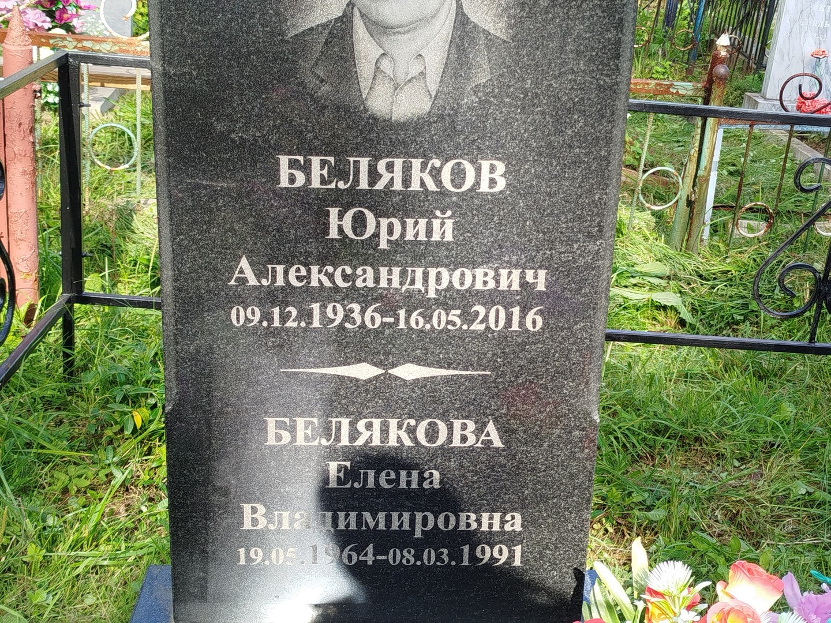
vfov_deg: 30.3
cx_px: 416
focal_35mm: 48
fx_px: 1152
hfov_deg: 39.7
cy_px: 312
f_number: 1.7
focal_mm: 5.31
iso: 50
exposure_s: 1/239
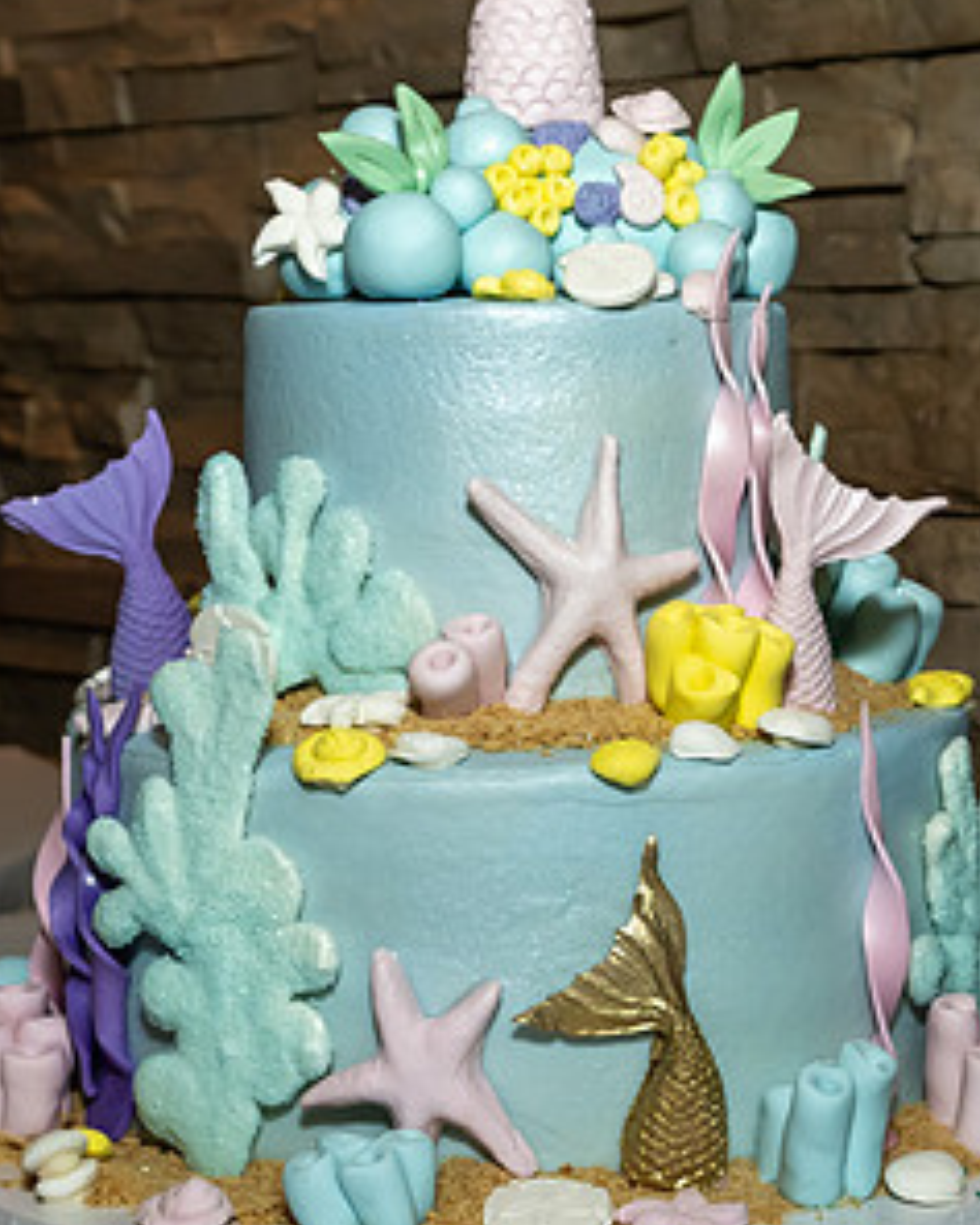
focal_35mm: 81
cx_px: 843
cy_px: 604
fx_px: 2935
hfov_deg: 18.7
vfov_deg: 23.6
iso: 800
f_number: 5
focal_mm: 22
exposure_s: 1/250
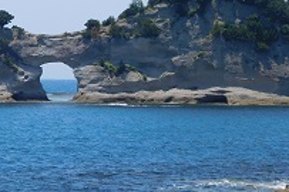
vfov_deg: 7.3
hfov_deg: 10.8
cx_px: 36
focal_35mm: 189
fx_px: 1516
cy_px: 73
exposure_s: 1/800
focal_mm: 14.3
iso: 125
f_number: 4.6
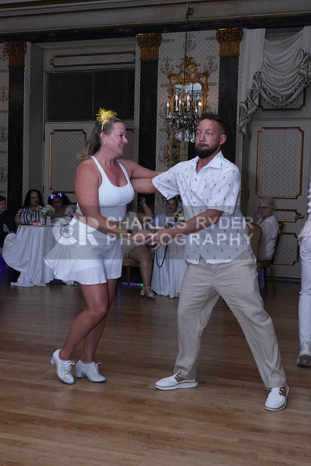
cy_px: 233
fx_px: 596
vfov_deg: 42.7
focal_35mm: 46
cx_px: 156
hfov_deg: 29.3
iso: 5000
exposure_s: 1/200
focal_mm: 31
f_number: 7.1
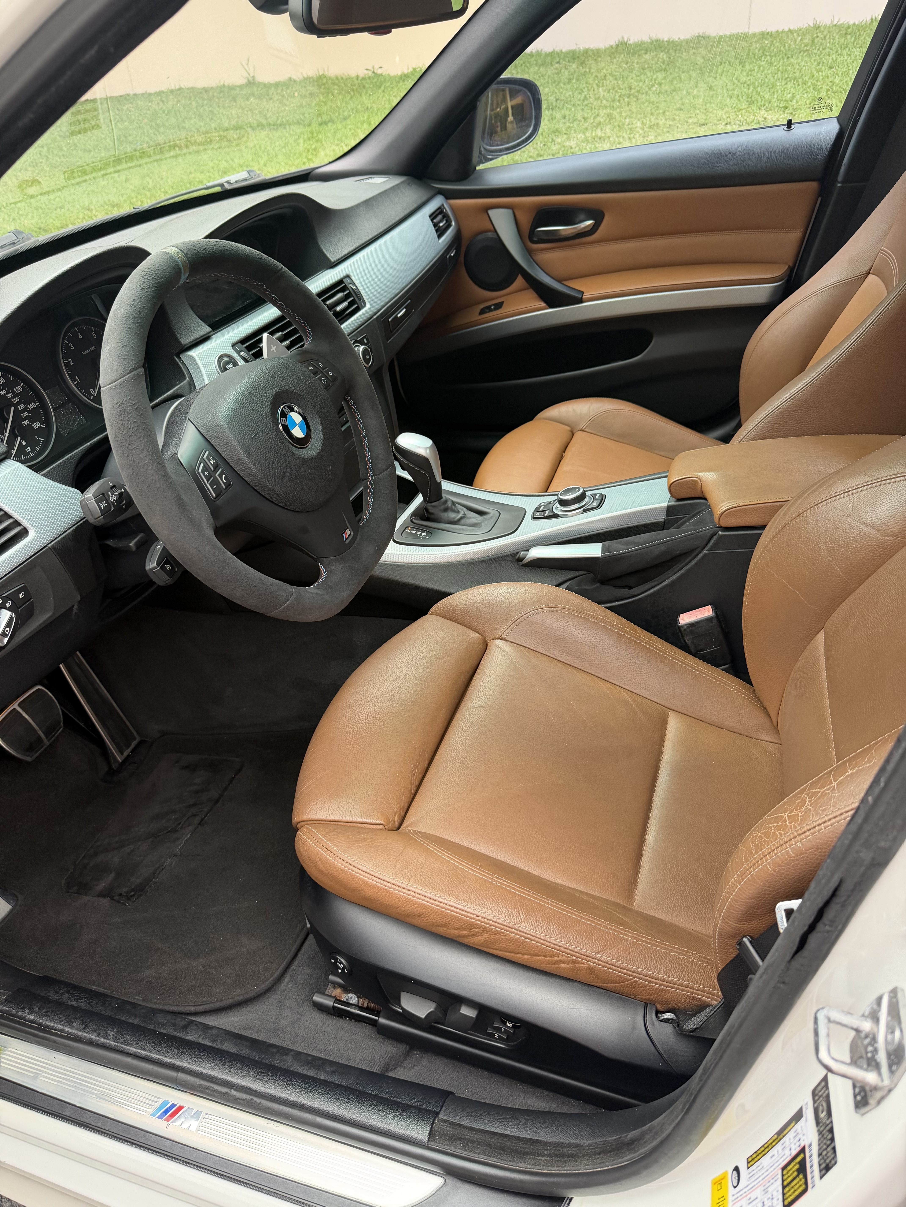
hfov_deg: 56.8
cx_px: 453
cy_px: 604
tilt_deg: -33.7
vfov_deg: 71.6
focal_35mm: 24
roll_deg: +7.2
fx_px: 838
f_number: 1.78
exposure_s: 1/107
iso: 200
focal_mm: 6.76
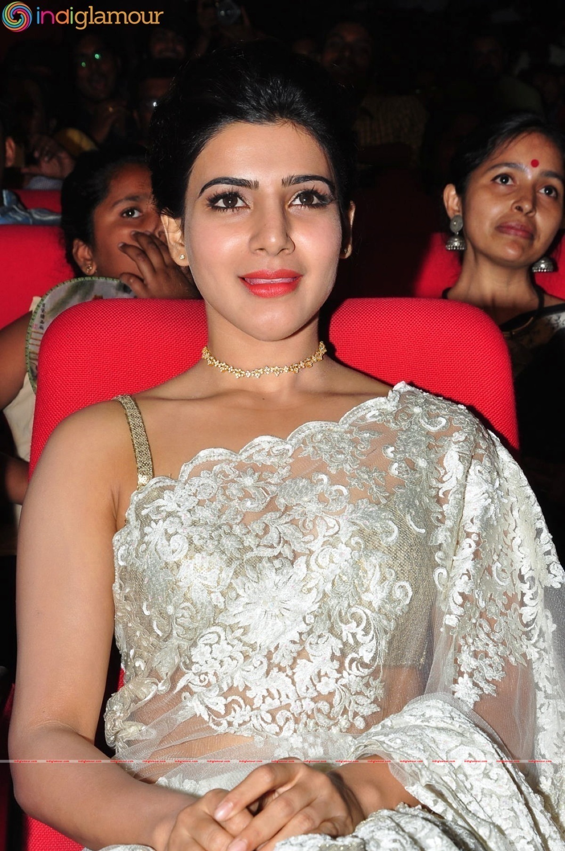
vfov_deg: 27.0
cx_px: 282
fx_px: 1771
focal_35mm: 75
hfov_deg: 18.1
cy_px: 426
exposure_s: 1/125
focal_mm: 50
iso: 400
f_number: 11
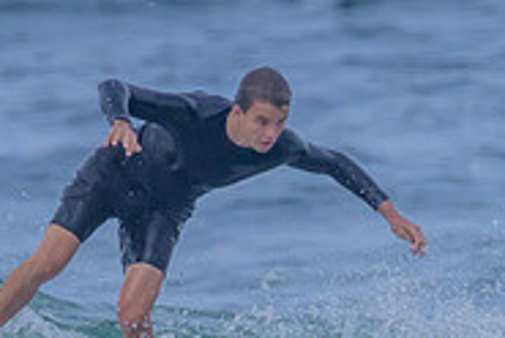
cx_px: 374
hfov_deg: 0.6
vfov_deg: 0.4
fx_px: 47321
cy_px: 489
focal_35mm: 3368
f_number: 11
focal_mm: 800
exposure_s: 1/2000
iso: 800
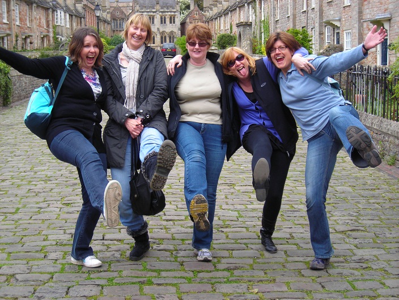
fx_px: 634
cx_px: 200
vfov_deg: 26.6
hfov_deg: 34.9
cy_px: 150
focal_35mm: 55
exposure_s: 1/172
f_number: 3.6
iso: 50
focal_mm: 9.1
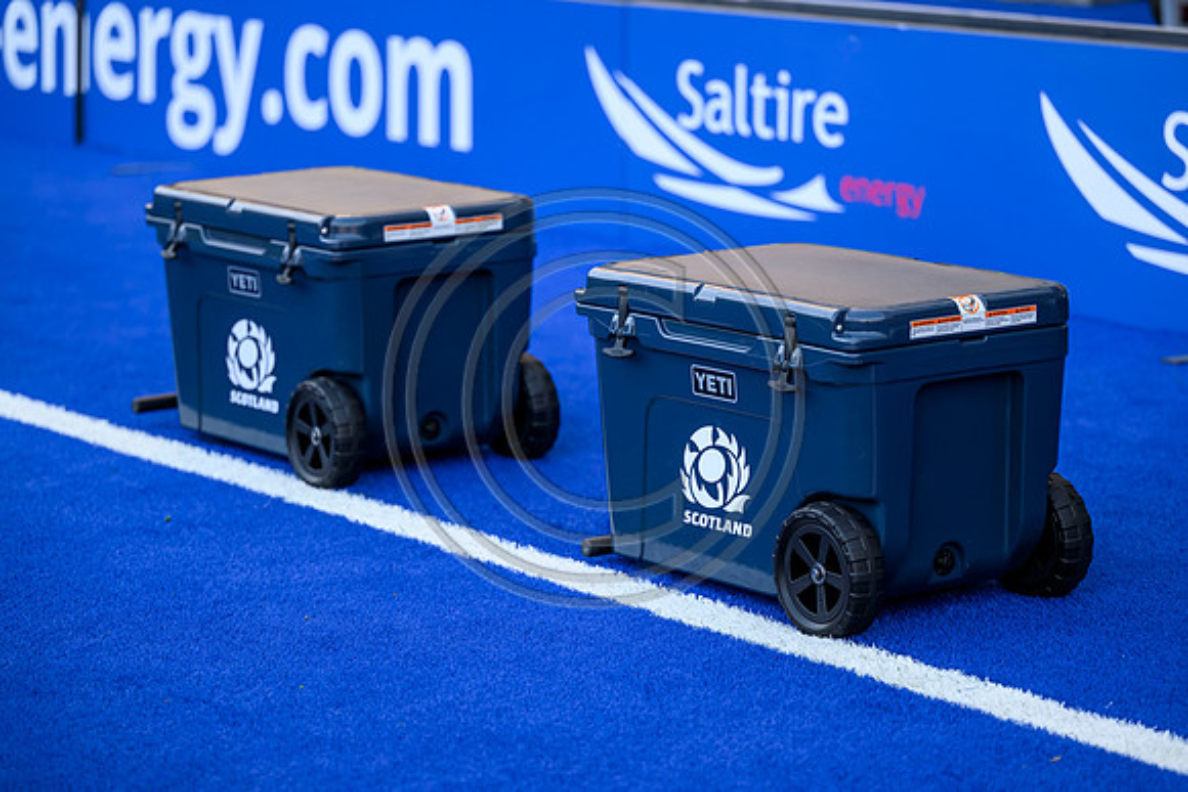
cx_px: 594
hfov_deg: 18.6
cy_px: 396
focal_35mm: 110
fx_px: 3631
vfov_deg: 12.5
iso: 1600
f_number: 2.8
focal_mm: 110
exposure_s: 1/1250
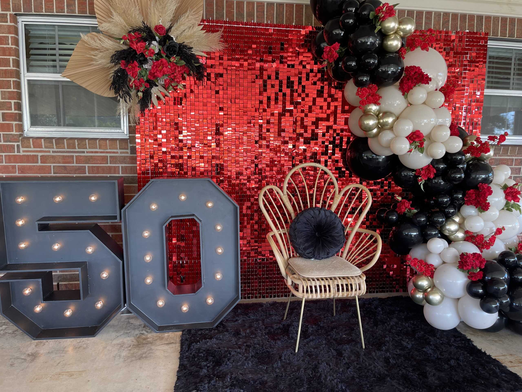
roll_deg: -1.5
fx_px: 392
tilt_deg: -7.1
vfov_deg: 53.1
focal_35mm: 26
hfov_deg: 67.3
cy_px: 196
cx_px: 261
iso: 64
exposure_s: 1/120
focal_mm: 5.1
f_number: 1.6
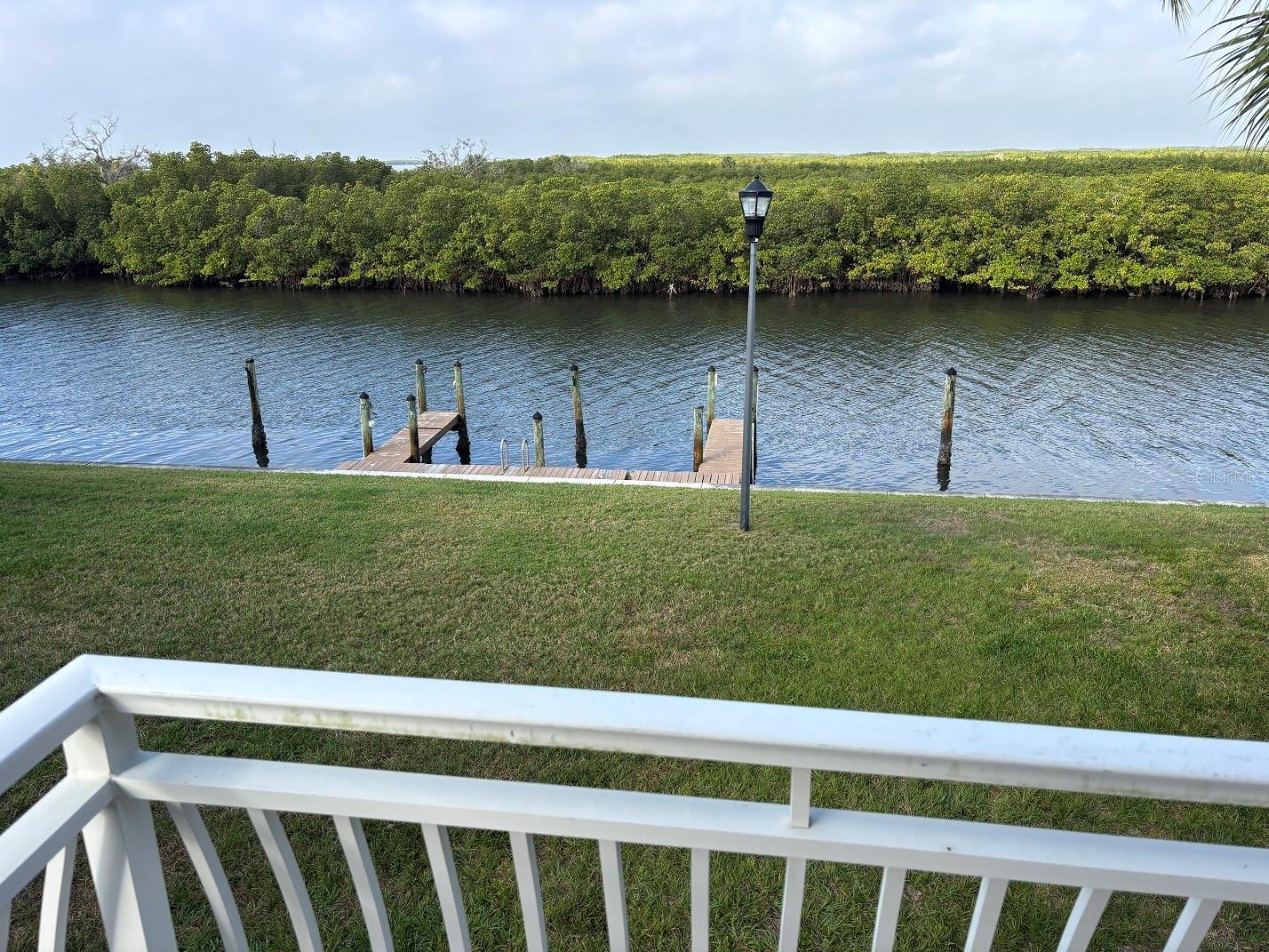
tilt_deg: -18.6
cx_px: 634
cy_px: 476
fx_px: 953
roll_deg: +1.0
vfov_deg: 53.1
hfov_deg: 67.3
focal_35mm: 26
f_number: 1.6
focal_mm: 5.96
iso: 50
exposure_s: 1/1233
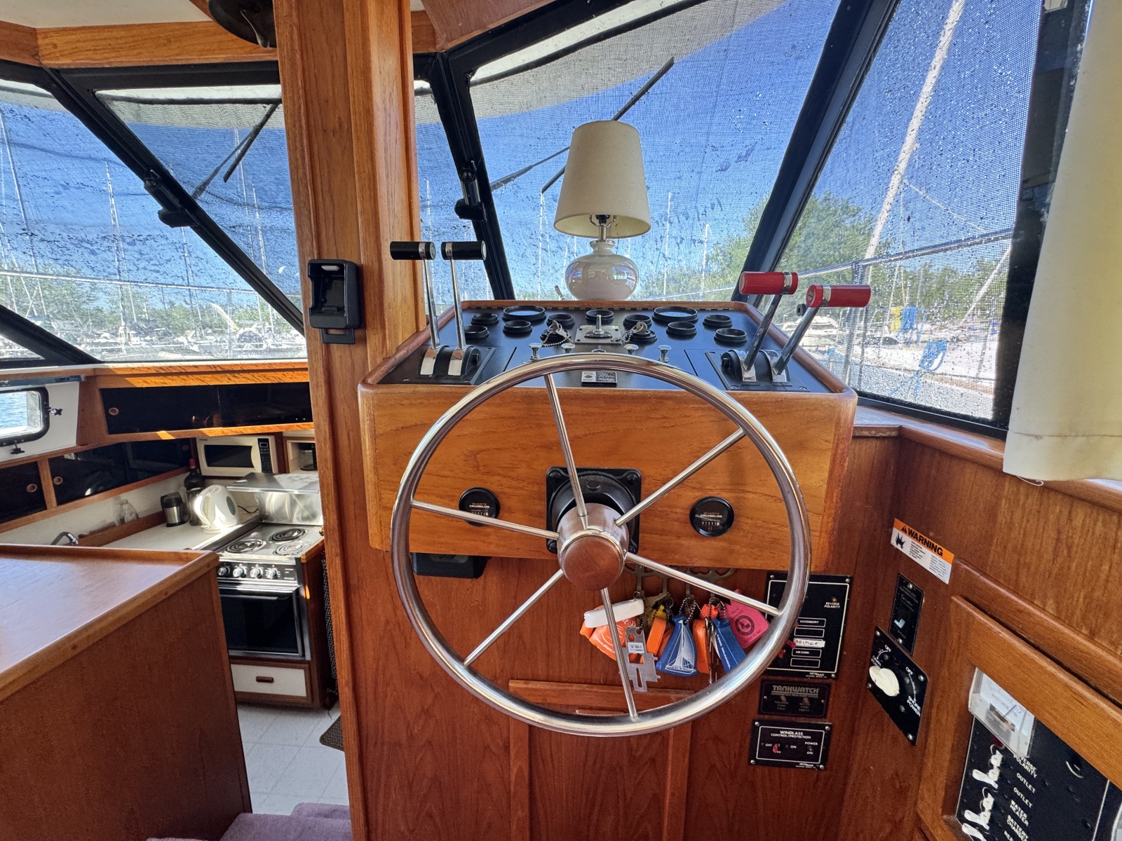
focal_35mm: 14
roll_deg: +1.3
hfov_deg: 102.1
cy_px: 420
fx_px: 454
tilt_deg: -9.1
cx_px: 561
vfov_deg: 85.7
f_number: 2.2
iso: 160
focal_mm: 2.22
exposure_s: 1/99
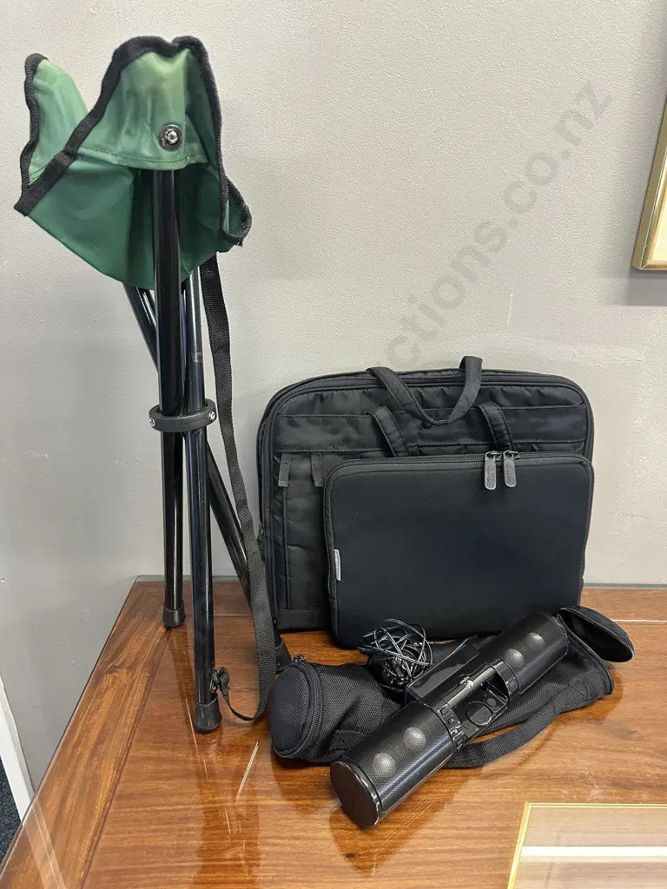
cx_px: 334
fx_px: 617
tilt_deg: -25.3
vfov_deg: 71.6
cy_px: 444
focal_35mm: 24
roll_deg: -0.7
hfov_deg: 56.8
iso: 400
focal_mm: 6.86
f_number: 1.78
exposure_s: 1/50
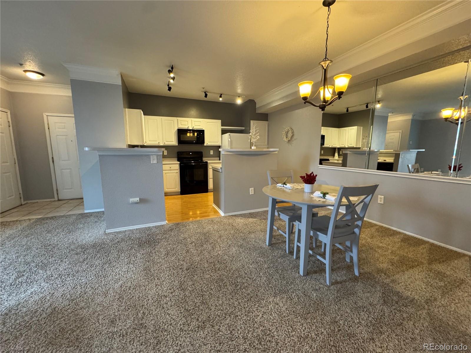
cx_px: 236
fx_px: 190
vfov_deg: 85.7
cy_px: 176
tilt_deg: -8.3
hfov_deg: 102.1
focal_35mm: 14
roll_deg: +0.0
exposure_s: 1/60
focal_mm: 2.22
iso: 400
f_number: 2.2
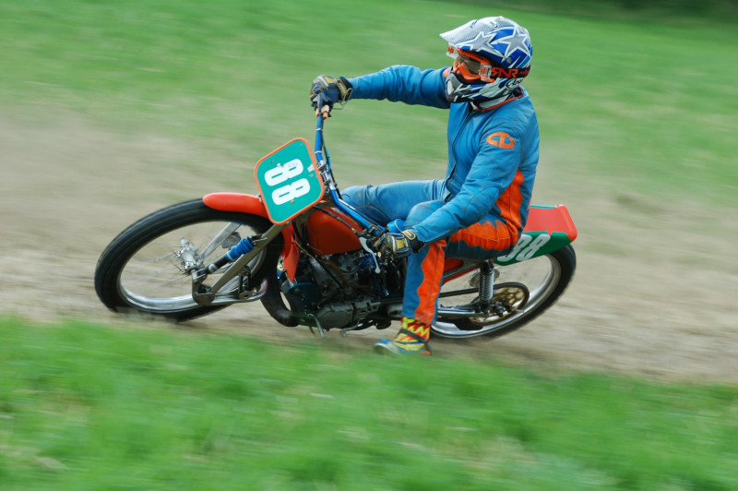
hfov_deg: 11.0
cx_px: 369
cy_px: 246
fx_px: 3840
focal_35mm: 188
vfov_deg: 7.3
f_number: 8
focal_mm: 125
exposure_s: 1/180
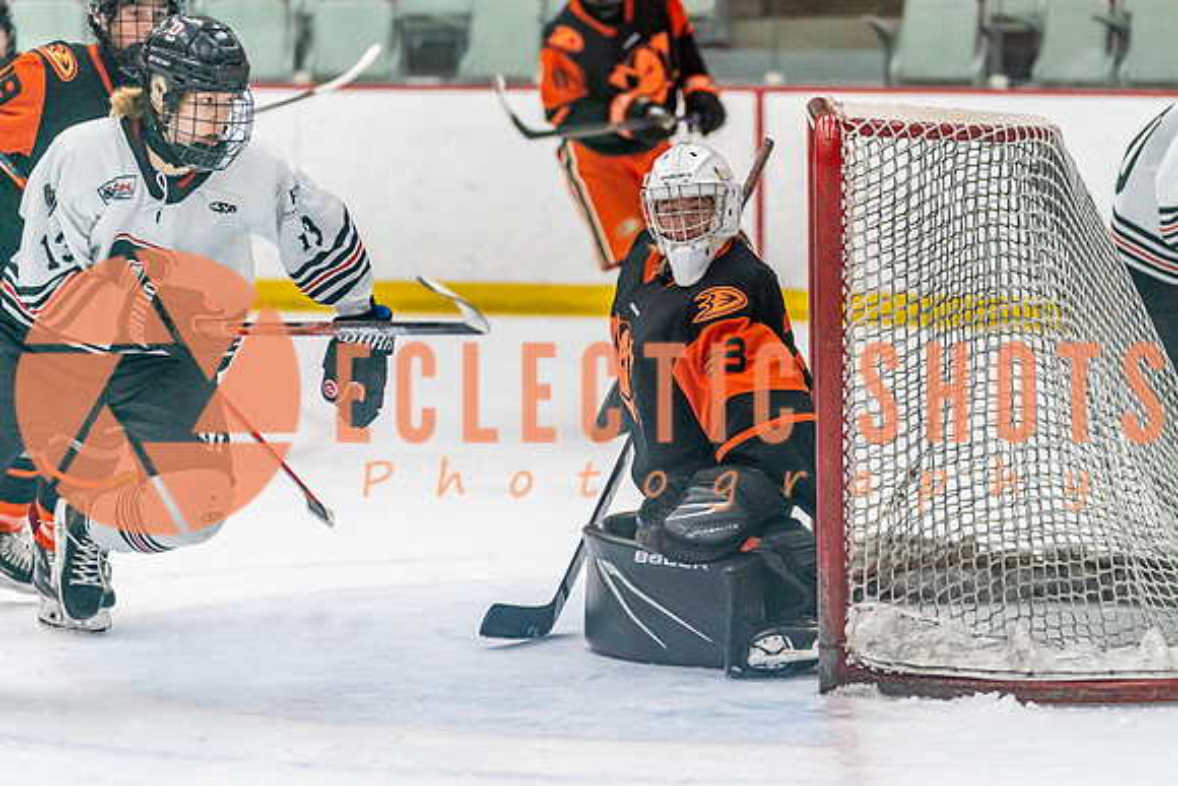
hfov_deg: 11.4
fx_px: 5898
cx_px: 636
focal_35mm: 180
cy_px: 439
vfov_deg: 7.6
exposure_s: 1/1250
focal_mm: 135
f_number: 2.8
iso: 3200
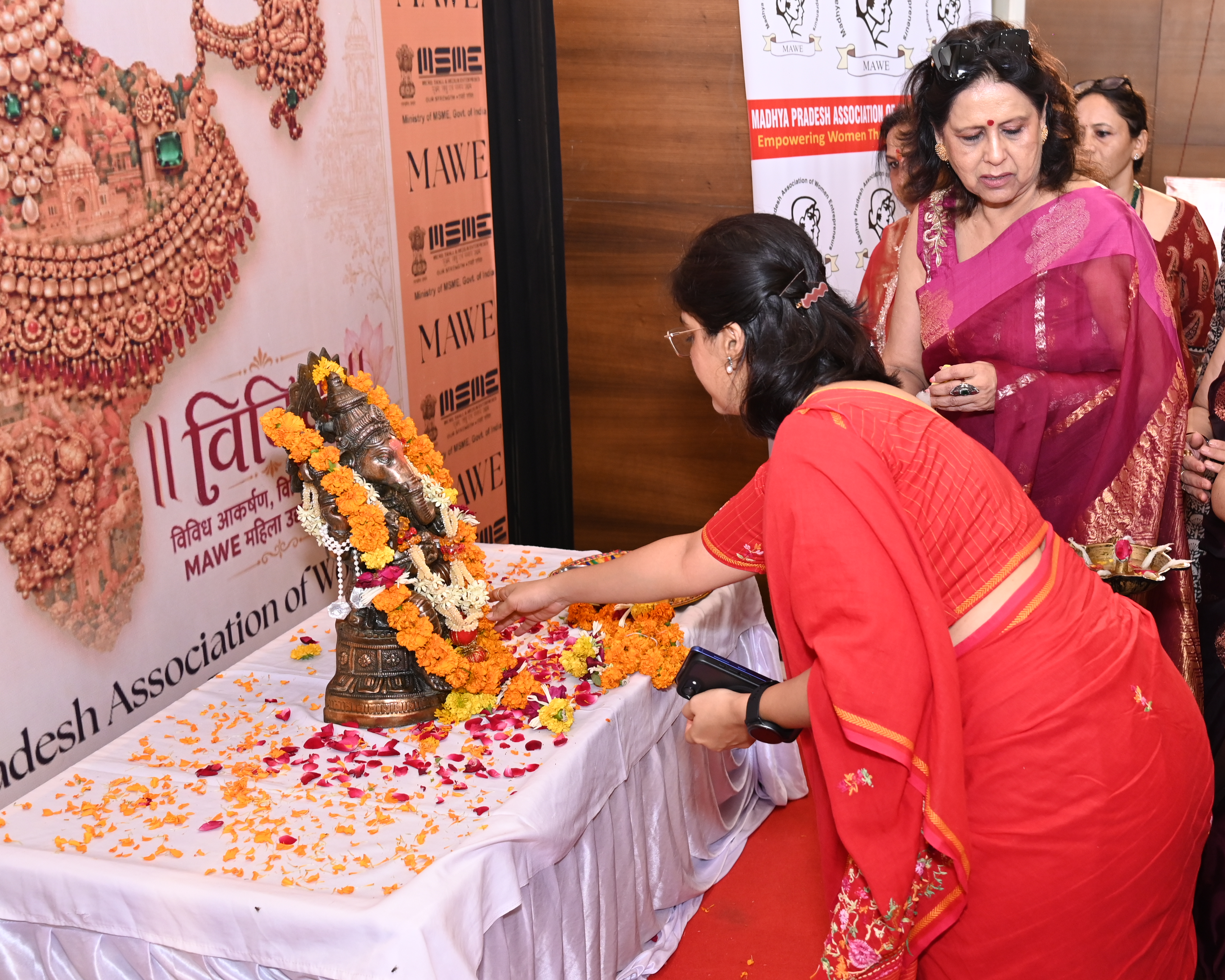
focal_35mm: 42
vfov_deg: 35.7
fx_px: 1523
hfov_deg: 42.7
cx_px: 894
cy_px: 505
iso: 1000
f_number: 4.5
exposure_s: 1/125
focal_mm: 28
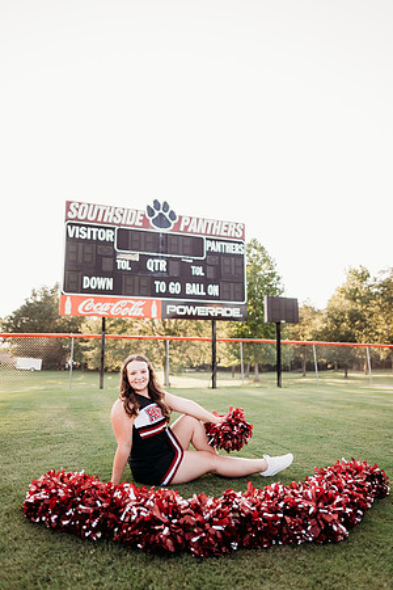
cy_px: 295
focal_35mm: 24
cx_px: 196
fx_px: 393
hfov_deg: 53.1
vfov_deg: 73.7
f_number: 2
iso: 125
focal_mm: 24
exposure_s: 1/500
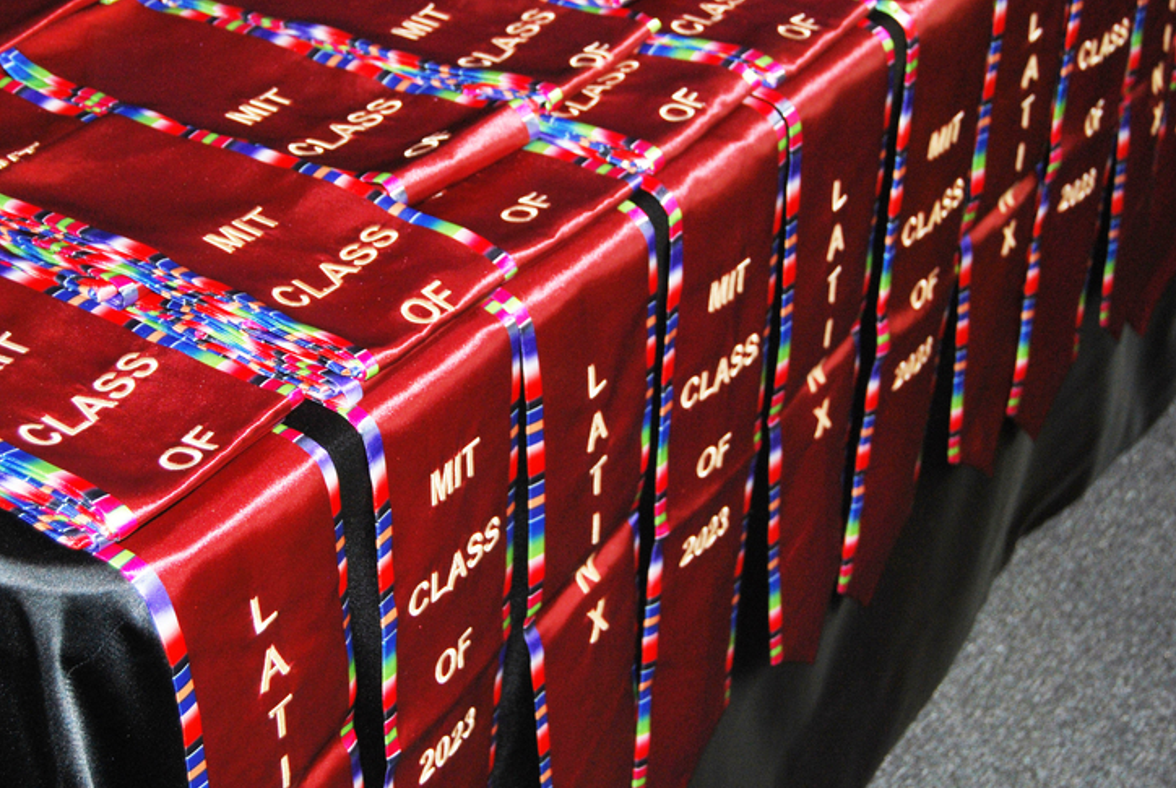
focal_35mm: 78
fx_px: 2552
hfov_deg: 25.9
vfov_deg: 17.5
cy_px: 416
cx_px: 492
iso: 400
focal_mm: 42
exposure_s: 1/60
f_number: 5.3
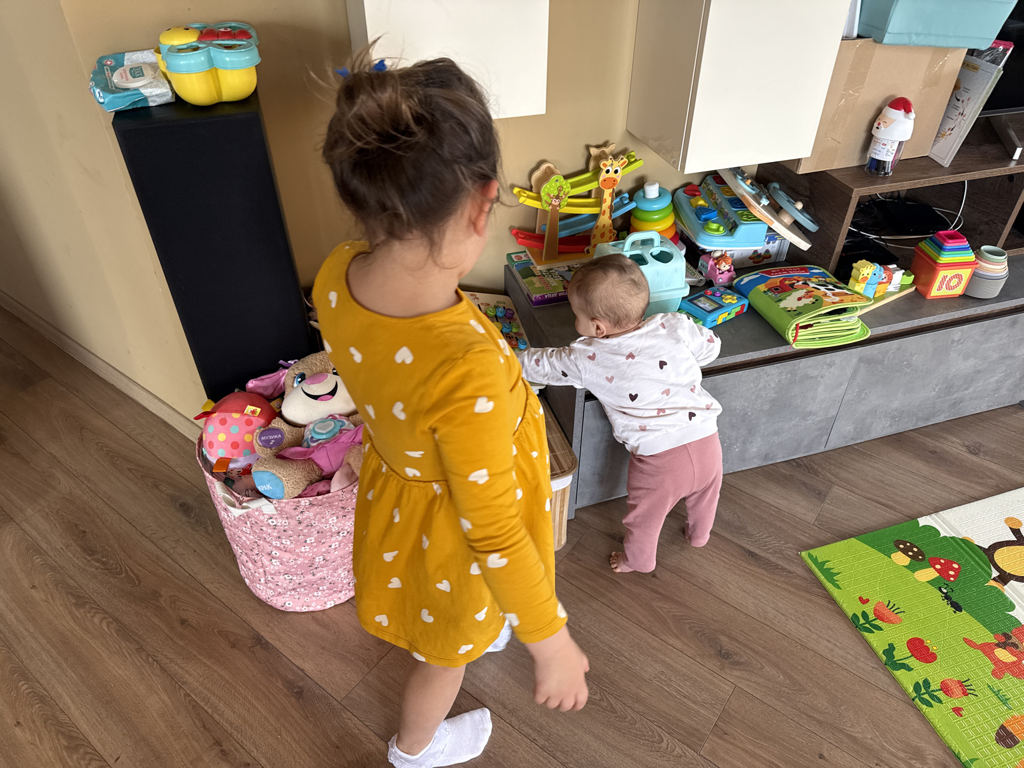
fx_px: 710
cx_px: 512
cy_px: 384
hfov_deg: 71.6
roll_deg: -0.5
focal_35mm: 24
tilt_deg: -39.1
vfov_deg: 56.8
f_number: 1.78
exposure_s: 1/121
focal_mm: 6.76
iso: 160
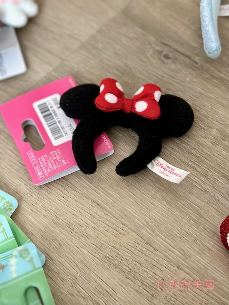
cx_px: 114
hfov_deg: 30.2
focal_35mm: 48
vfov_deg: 39.7
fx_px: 424
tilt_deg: -58.5
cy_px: 152
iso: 640
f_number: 1.78
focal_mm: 6.86
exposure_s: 1/30
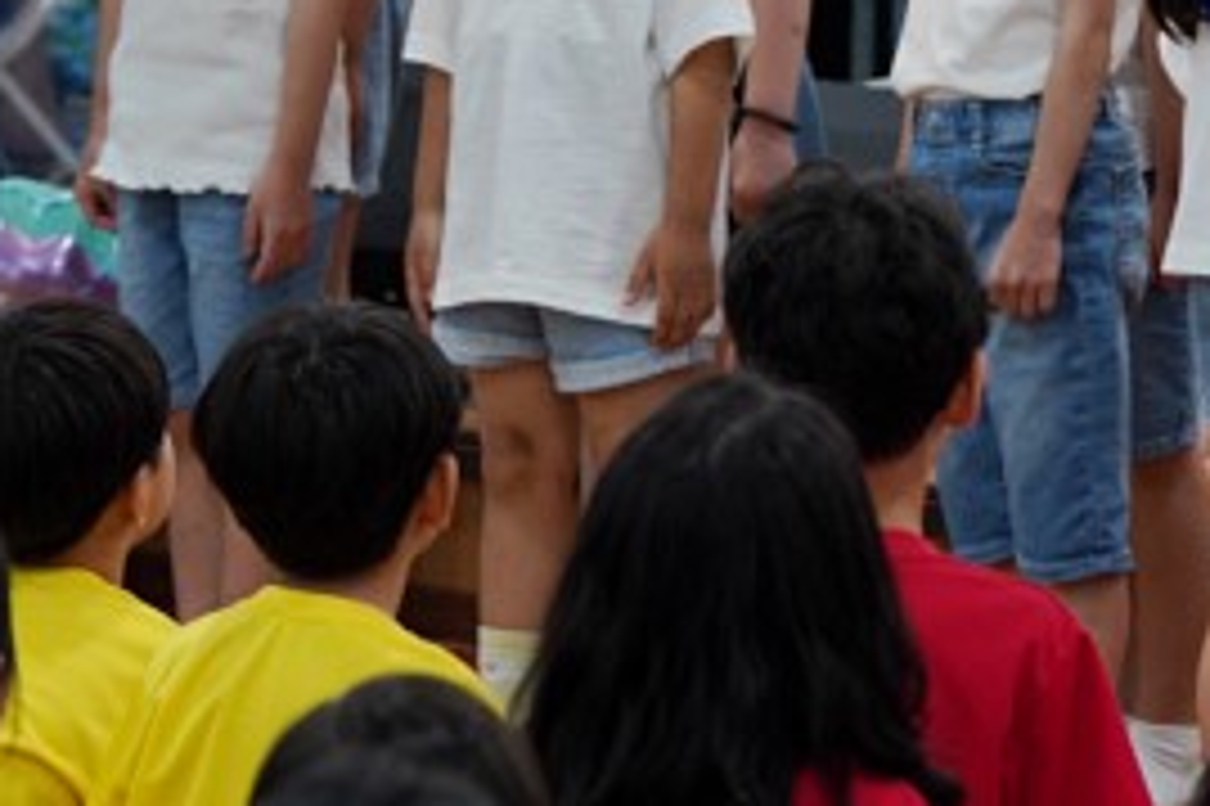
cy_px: -473
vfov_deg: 4.0
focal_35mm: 341
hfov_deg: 6.0
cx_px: 1304
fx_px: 11454
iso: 1250
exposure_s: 1/160
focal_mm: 102
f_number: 4
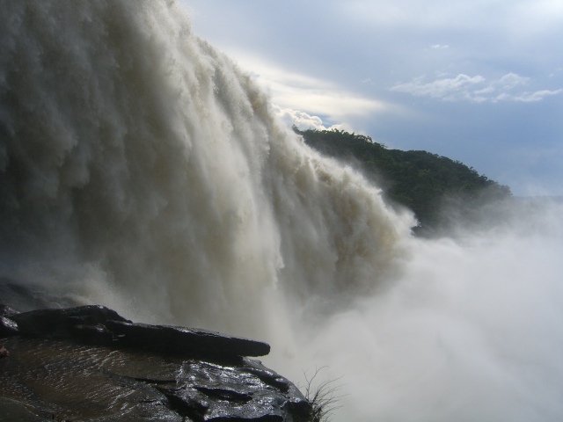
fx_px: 618
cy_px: 211
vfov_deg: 37.7
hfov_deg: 49.0
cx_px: 282
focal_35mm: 38
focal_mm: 7.9
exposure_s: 1/200
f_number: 8
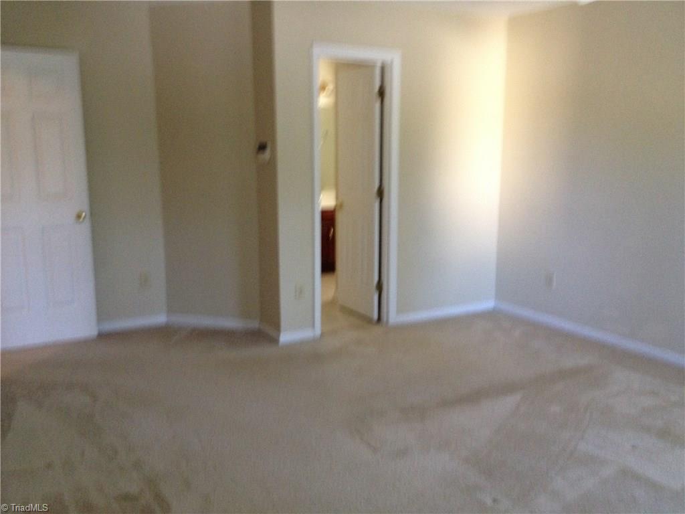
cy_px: 257
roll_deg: +0.4
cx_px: 342
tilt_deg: -10.4
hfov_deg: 52.6
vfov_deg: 40.7
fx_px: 693
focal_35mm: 35
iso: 200
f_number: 2.4
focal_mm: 4.28
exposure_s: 1/20
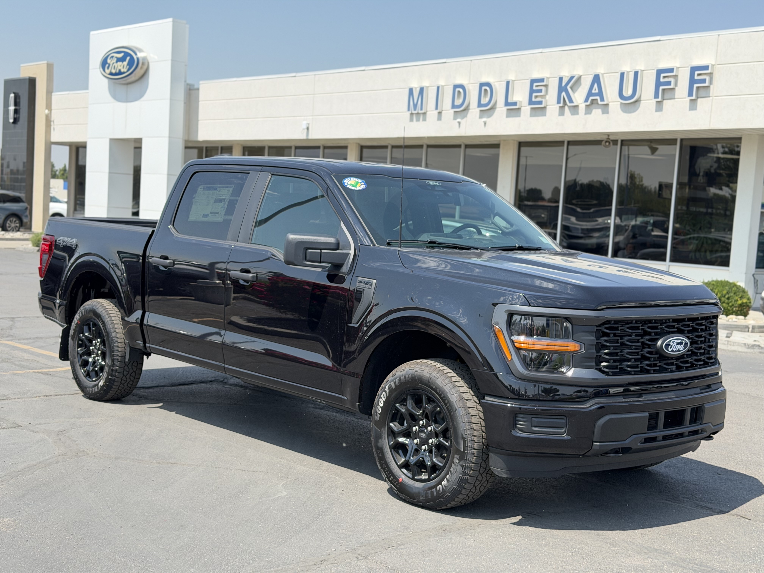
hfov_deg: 39.7
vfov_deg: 30.3
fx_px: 1059
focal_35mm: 48
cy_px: 286
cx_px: 382
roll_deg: -3.1
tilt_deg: -3.6
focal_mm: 6.76
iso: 100
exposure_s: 1/1575
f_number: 1.78
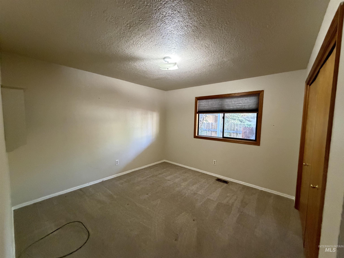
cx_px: 172
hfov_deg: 102.1
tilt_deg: -4.6
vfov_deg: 85.7
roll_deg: -1.2
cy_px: 129
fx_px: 139
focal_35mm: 14
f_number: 2.2
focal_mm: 2.22
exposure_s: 1/60
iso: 800
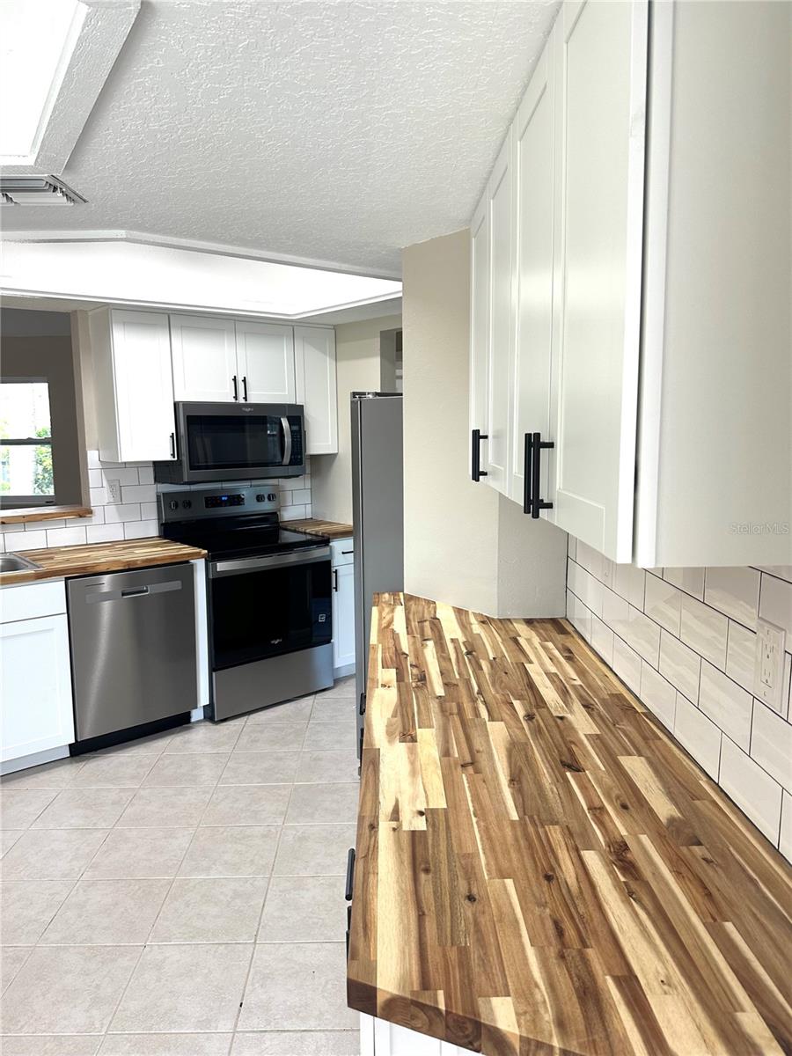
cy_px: 528
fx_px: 732
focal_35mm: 24
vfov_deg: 71.6
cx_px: 396
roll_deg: +0.6
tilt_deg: -6.7
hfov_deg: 56.8
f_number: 1.78
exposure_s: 1/120
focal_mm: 6.86
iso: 80
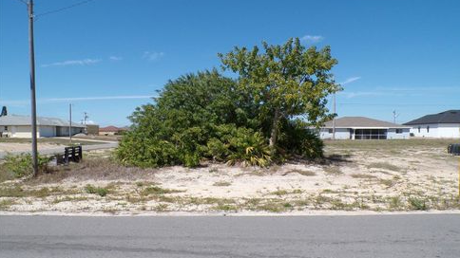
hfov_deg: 69.9
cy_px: 154
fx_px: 329
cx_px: 234
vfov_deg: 42.7
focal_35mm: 27
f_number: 5.8
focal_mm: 4.3
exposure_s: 1/550
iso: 100
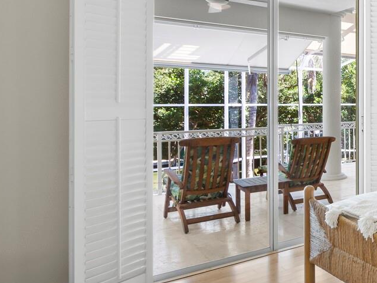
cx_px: 454
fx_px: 381
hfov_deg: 38.5
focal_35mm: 35
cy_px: 98
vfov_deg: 40.3
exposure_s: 1/4
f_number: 7.1
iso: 400
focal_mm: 7
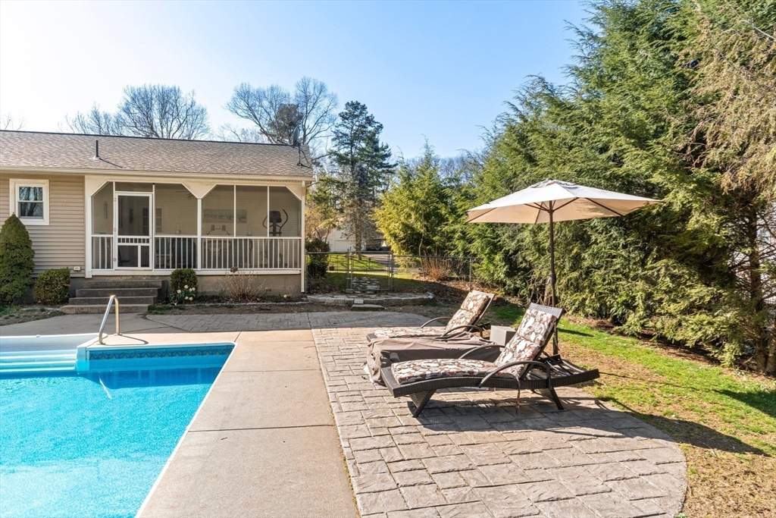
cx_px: 388
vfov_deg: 59.5
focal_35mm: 21
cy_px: 259
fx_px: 453
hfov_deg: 81.2
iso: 100
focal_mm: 21
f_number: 16
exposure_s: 1/13
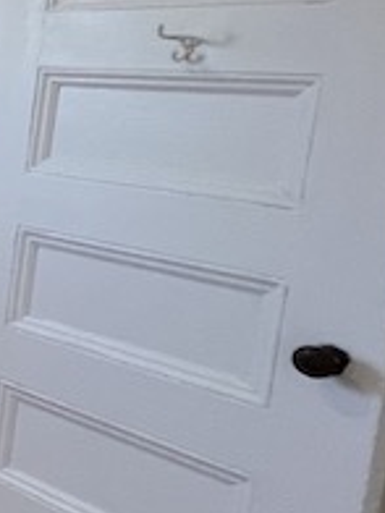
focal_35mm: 53
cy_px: 147
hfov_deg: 13.6
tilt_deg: -5.4
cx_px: -629
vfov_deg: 35.6
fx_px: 786
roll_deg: -3.1
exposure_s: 1/120
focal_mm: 1.57
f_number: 1.8
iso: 160
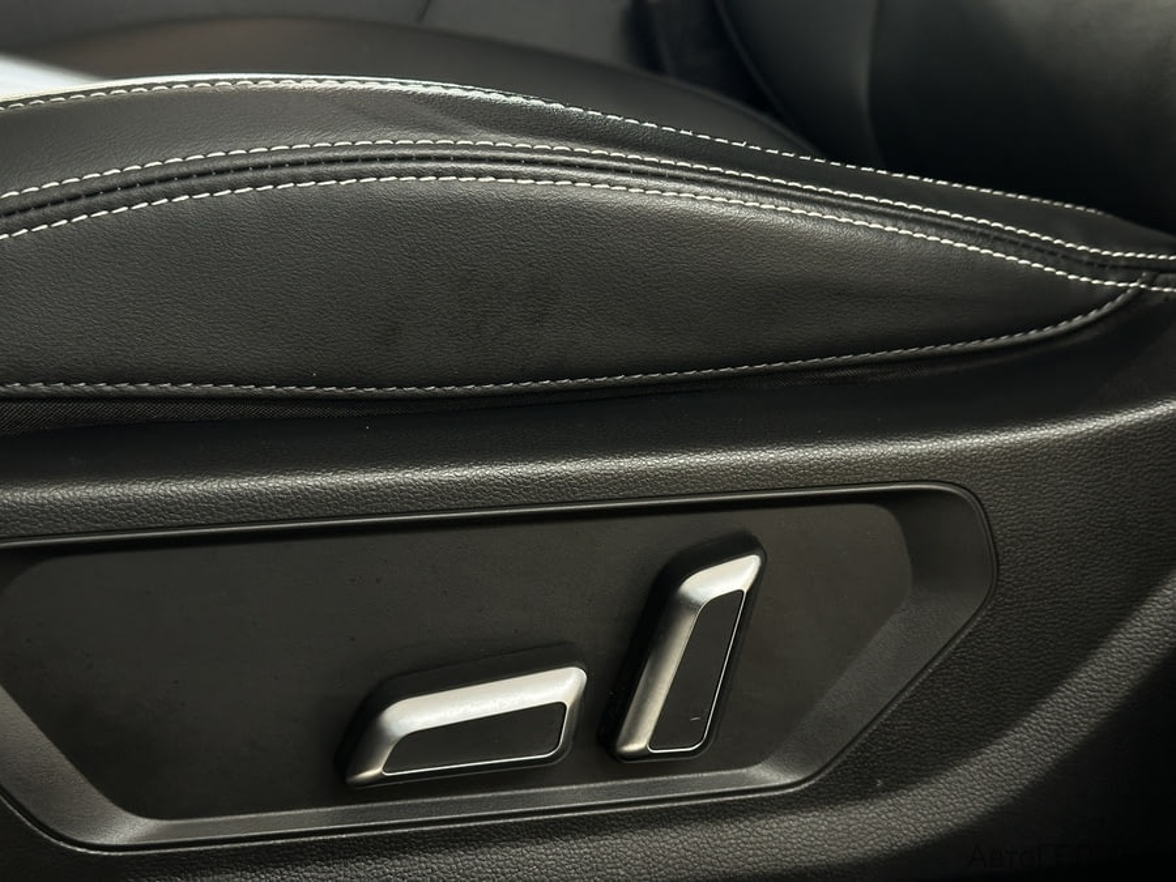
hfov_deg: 39.7
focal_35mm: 48
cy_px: 441
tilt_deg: -15.7
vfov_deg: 30.3
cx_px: 588
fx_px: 1631
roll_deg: +0.8
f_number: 1.78
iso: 250
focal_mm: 6.86
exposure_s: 1/33
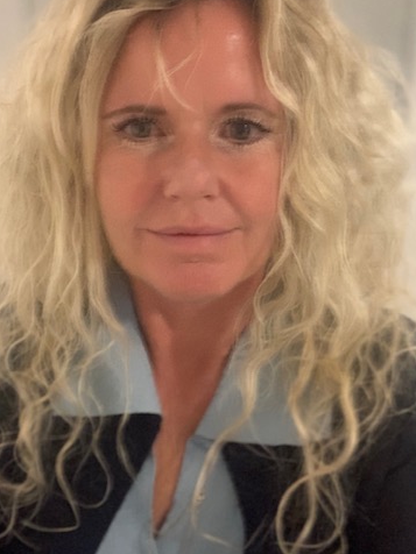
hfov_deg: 33.6
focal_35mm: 43
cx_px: 185
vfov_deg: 43.8
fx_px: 689
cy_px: 257
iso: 500
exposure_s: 1/18
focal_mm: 2.87
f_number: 2.2
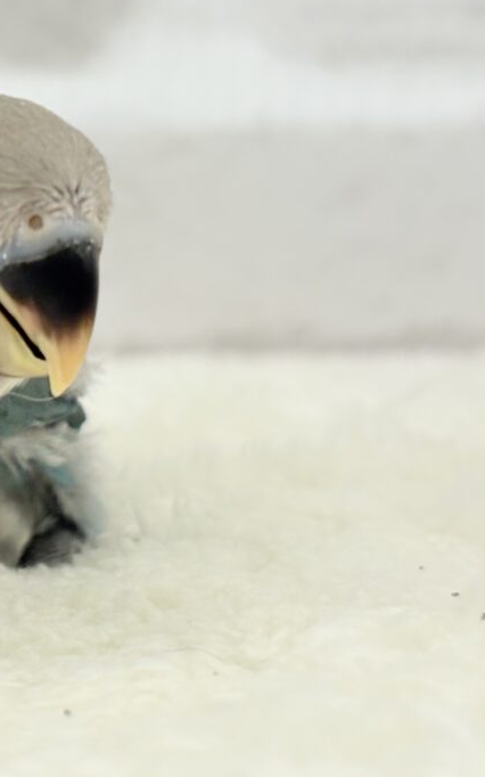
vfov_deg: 21.4
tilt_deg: -3.6
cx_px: -96
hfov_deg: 13.1
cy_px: 300
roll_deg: -0.2
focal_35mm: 97
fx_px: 2052
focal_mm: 5.96
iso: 50
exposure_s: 1/100
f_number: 1.6
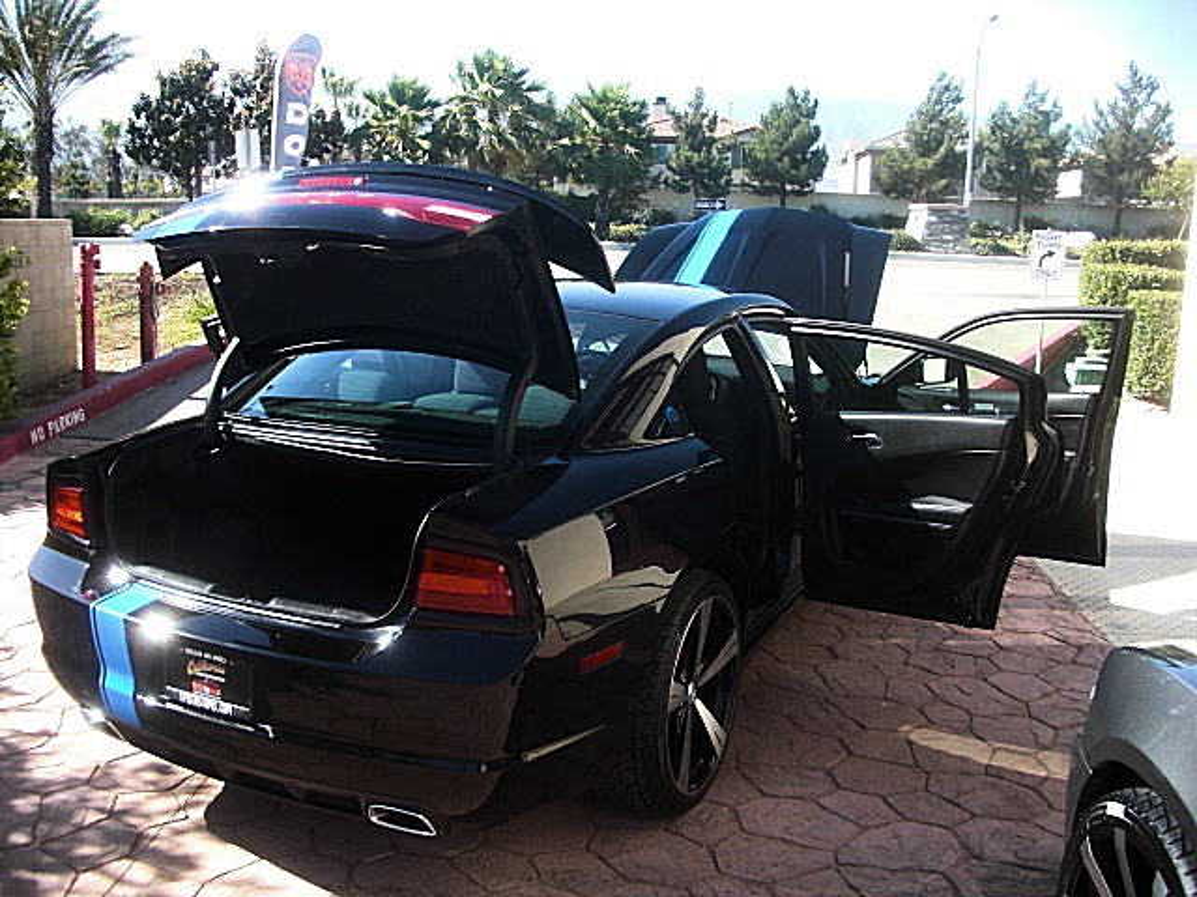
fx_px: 1245
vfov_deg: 39.7
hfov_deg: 51.4
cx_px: 598
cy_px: 448
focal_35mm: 36
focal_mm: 6.3
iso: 50
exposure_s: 1/200
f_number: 2.8
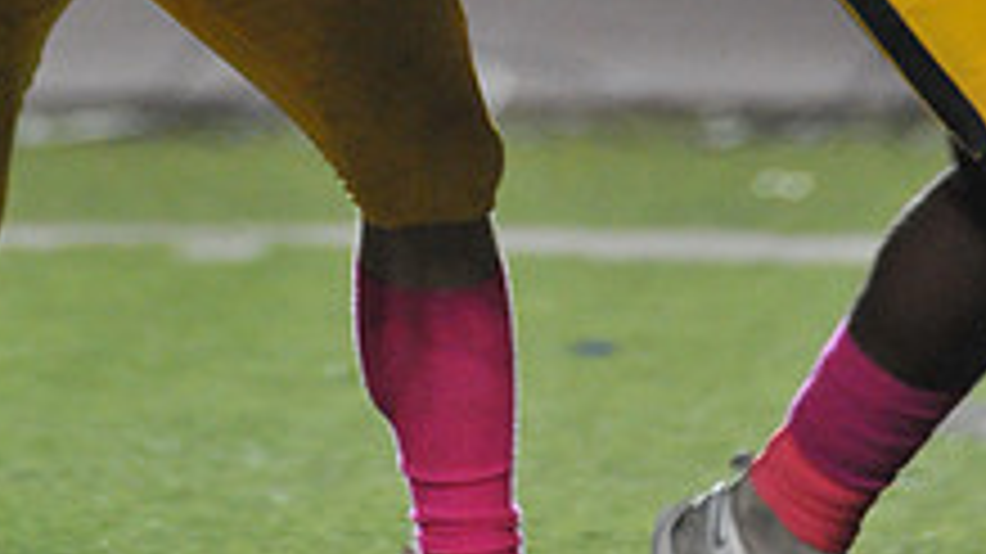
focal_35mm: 1661
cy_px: -721
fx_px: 43411
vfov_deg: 0.7
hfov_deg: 1.3
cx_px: 437
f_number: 6.3
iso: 6400
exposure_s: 1/200
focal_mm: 600
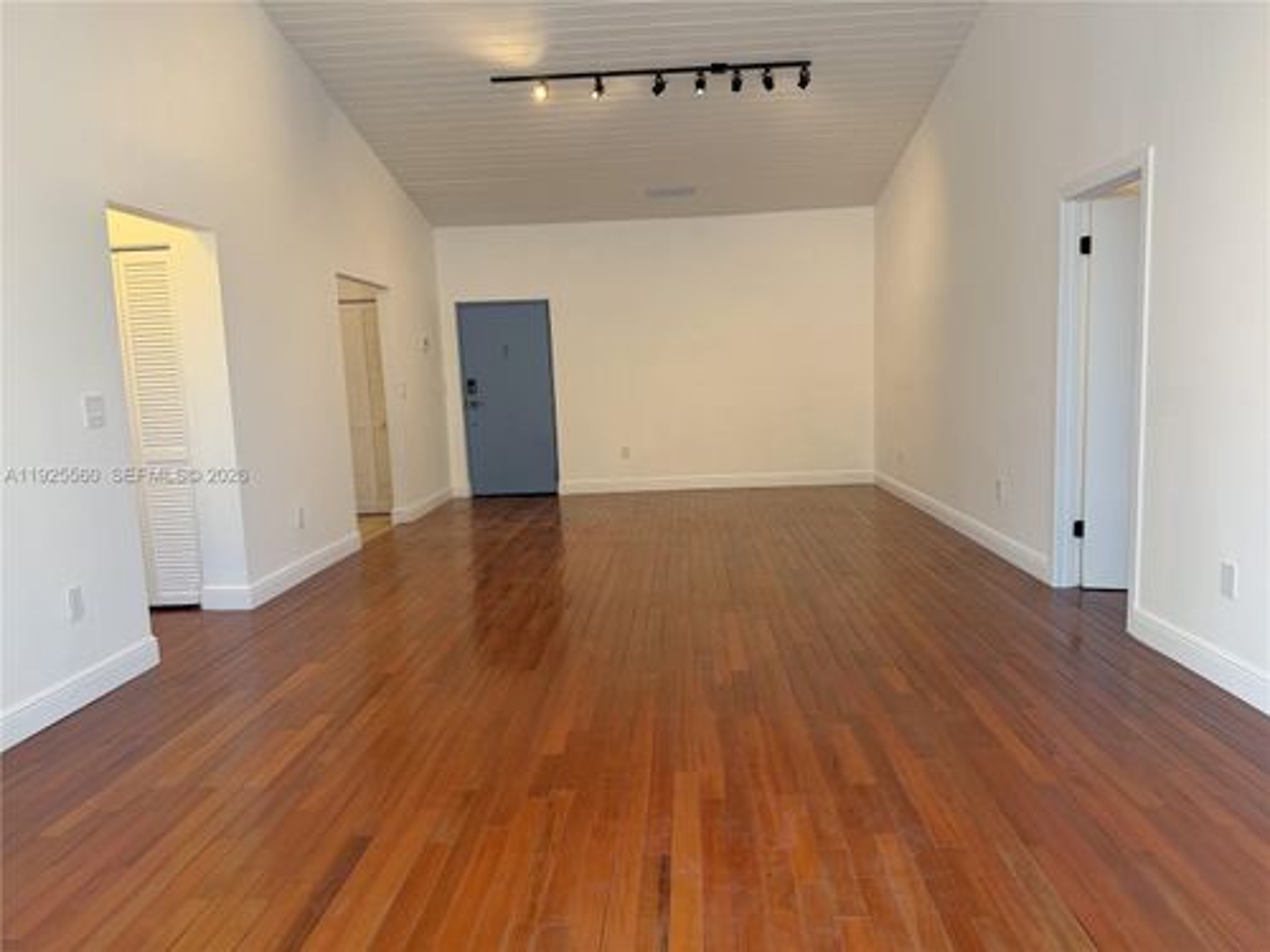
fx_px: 881
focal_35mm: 24
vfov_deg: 56.8
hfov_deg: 71.6
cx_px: 635
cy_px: 476
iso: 125
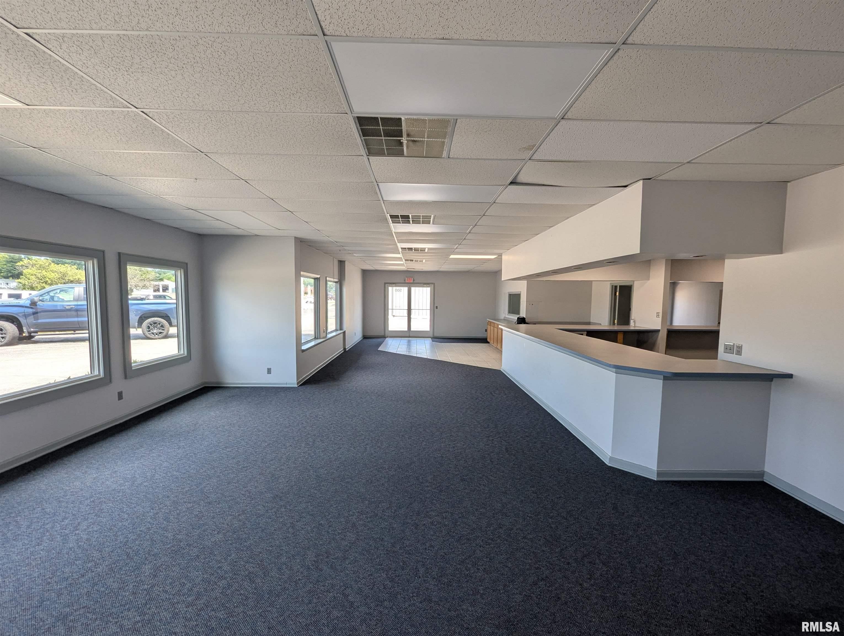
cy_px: 318
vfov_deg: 90.1
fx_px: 317
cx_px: 422
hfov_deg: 106.1
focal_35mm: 13
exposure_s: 1/222
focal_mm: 1.95
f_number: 2.2
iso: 57
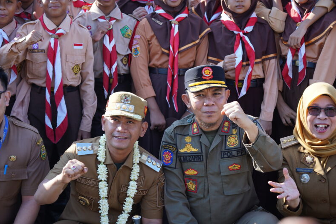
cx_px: 153
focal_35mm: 91
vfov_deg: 15.0
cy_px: 92
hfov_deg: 22.4
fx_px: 849
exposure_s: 1/200
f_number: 4
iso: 160
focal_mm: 70
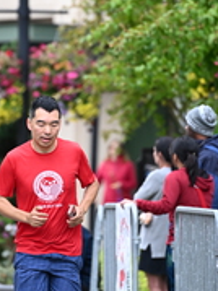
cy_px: 76
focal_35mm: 591
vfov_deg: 3.4
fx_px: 4968
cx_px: 68
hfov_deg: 2.5
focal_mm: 200
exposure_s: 1/1600
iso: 1000
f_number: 2.8
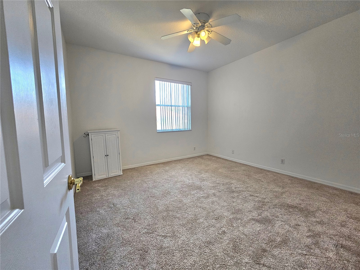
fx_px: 135
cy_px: 135
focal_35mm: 13
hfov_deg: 106.2
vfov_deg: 89.9
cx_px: 180
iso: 125
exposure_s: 1/77.5
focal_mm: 2.2
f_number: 2.2
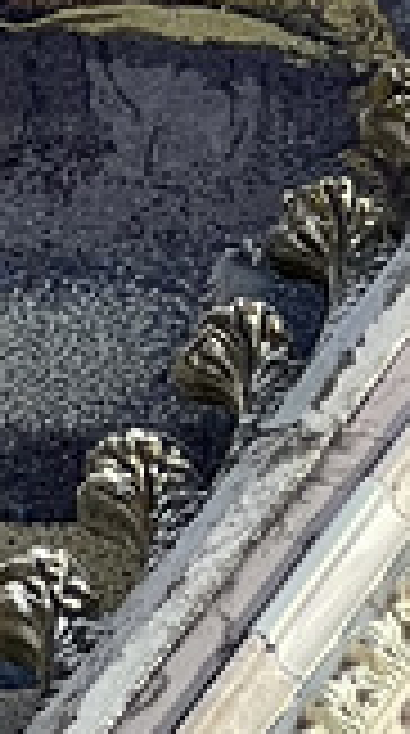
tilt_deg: +51.8
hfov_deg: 1.9
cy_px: -428
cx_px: 1036
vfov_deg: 3.5
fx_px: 12032
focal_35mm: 619
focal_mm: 9
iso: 32
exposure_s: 1/359
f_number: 2.8
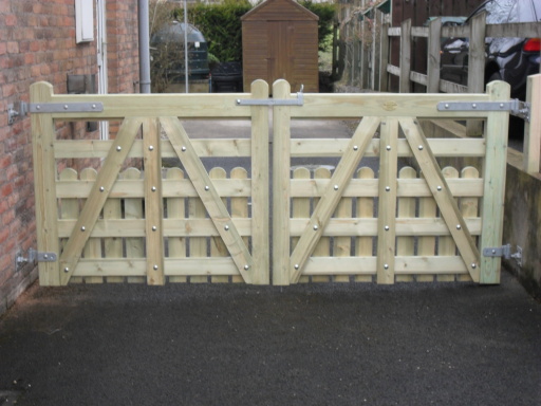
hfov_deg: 33.8
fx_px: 891
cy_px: 203
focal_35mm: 57
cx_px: 270
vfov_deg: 25.7
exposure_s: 1/90
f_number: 4.3
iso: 100
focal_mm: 10.1
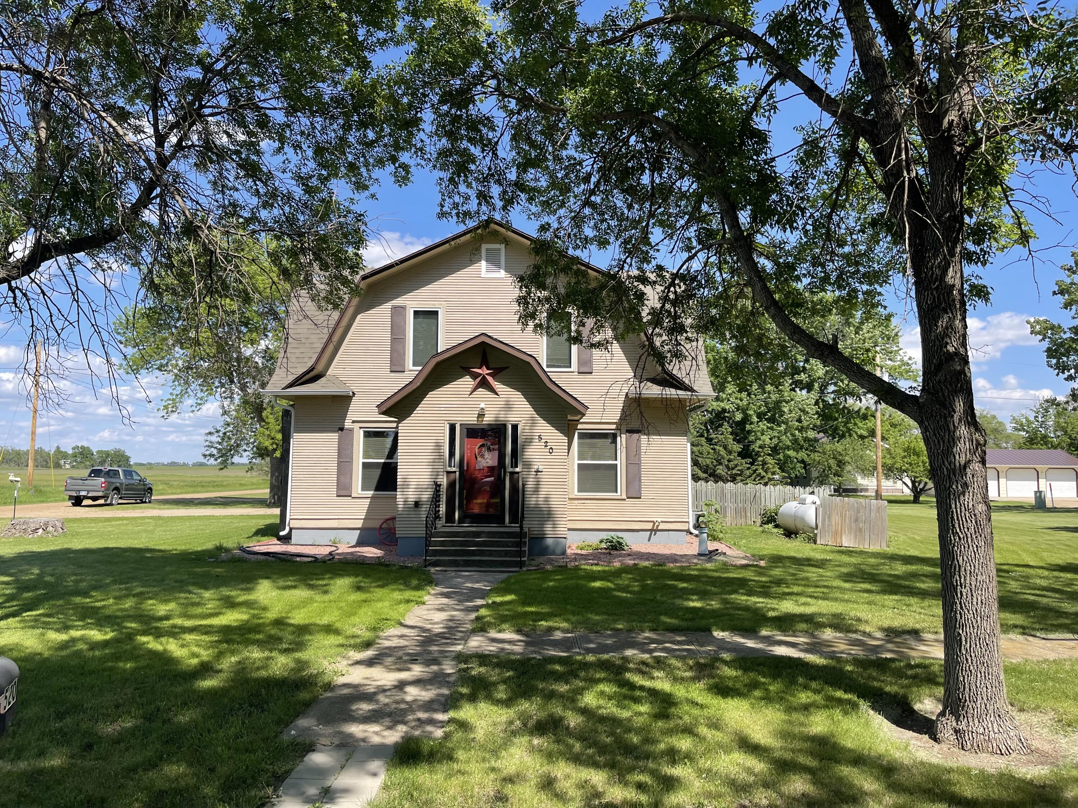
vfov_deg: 54.9
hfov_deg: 69.4
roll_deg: +0.3
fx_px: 779
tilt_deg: +6.7
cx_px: 539
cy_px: 404
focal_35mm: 25
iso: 32
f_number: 1.6
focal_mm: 5.1
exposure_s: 1/2336
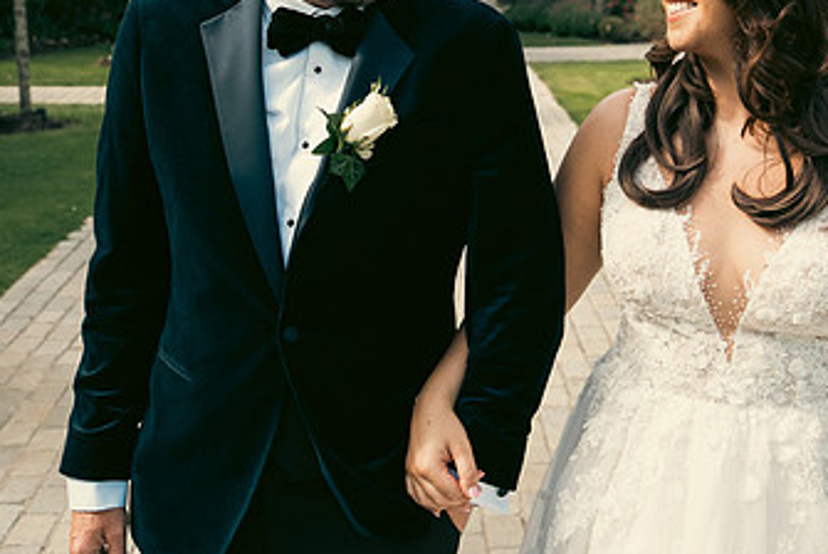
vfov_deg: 21.1
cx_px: 583
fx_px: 1473
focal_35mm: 64
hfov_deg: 31.0
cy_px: 132
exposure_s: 1/500
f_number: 3.5
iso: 160
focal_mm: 25
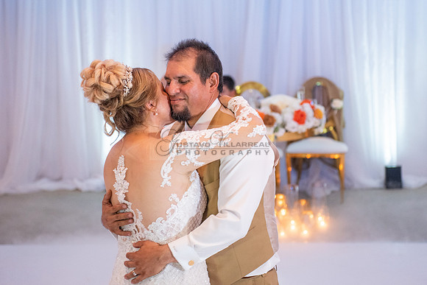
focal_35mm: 94
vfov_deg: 14.6
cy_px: 117
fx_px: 1110
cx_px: 217
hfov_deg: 21.8
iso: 1000
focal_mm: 70
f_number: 2.8
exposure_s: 1/125
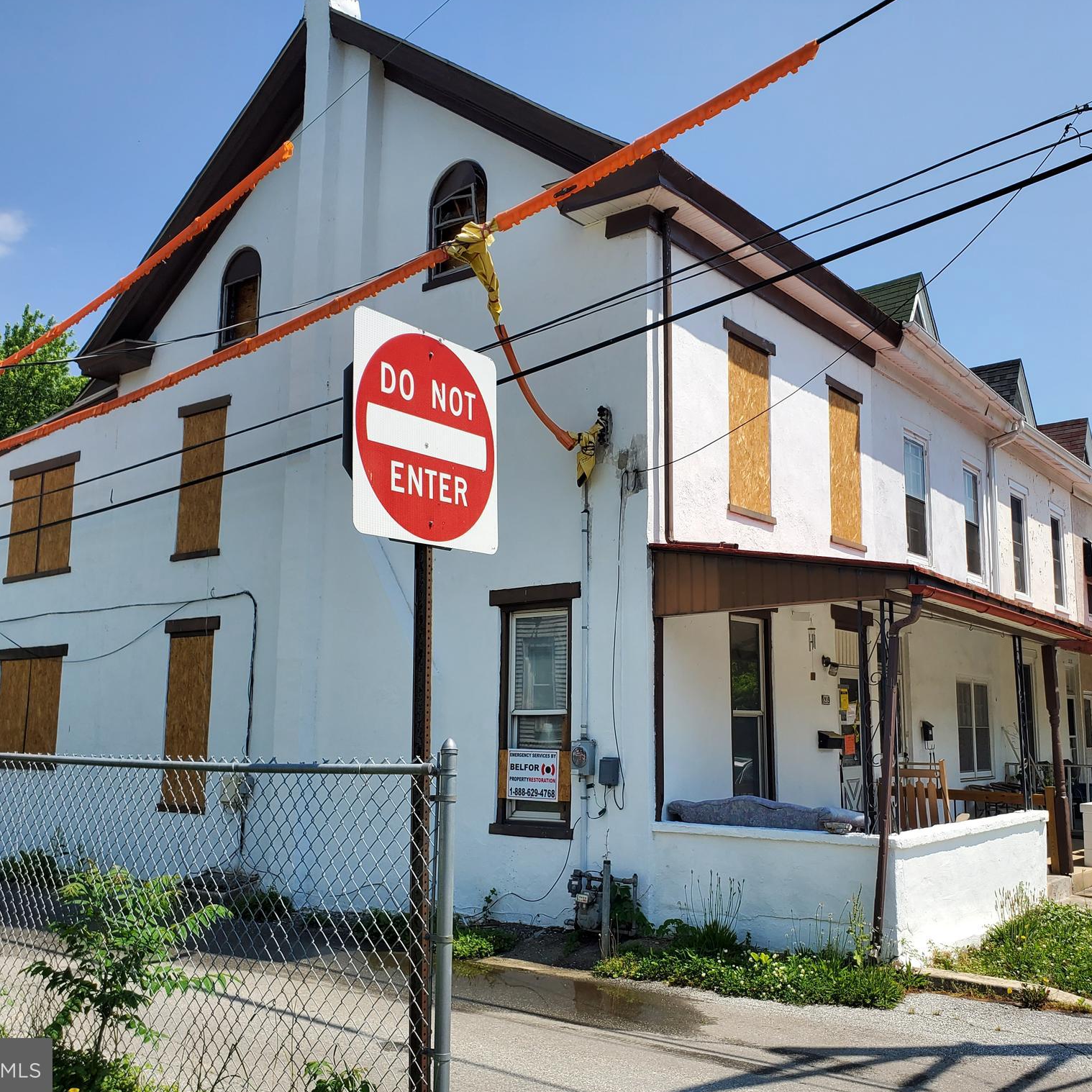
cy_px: 545
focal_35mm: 31
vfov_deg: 52.5
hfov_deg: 52.4
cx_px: 609
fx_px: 1106
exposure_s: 1/1503
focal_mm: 4.3
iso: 50
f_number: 2.4
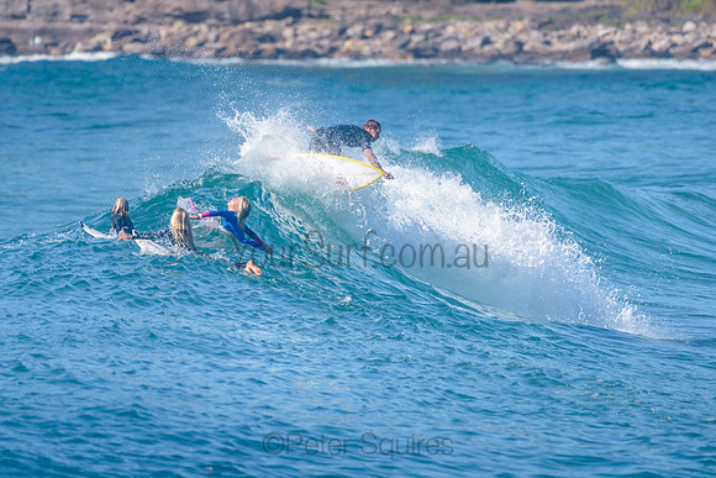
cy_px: 210
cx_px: 277
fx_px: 12190
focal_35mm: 613
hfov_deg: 3.4
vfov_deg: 2.2
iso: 220
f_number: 5.6
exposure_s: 1/2000
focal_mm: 500
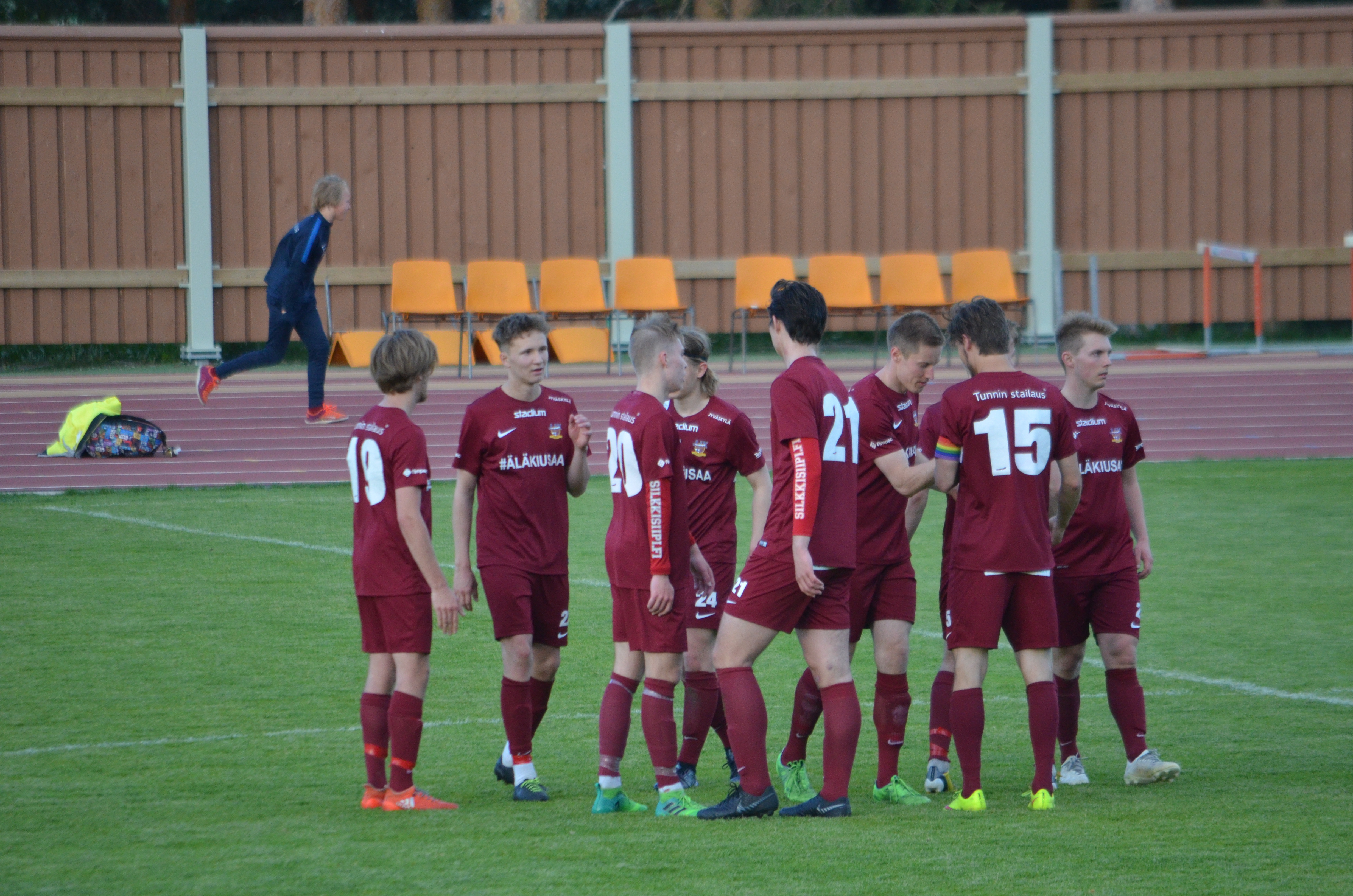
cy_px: 448
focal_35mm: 450
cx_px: 676
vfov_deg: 3.0
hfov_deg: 4.6
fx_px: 16877
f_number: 5.6
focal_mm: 300
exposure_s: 1/800
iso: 1250
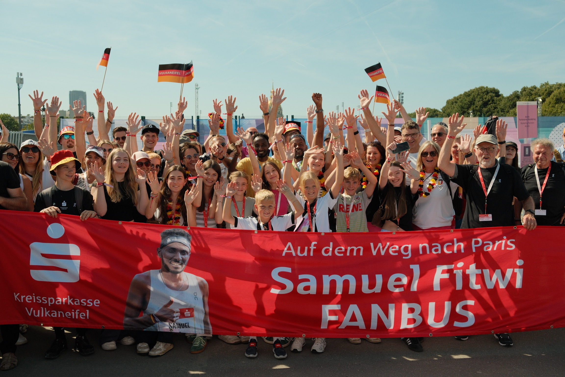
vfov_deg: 37.9
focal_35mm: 35
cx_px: 282
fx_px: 549
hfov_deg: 54.4
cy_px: 188
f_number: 4.5
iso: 640
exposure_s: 1/3000
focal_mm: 23
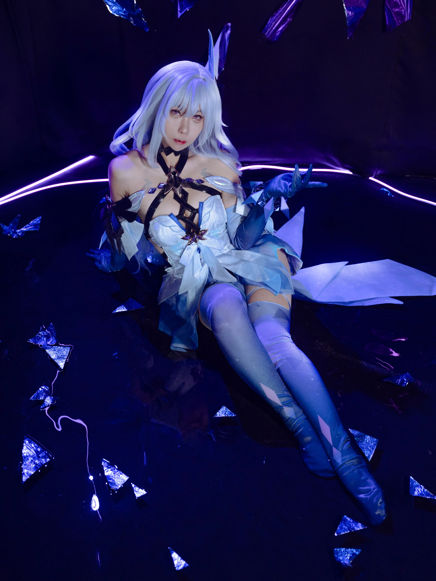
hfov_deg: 36.0
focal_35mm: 40
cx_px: 216
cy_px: 320
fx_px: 672
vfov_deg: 46.7
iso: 2000
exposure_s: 1/250
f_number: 2.8
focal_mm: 36
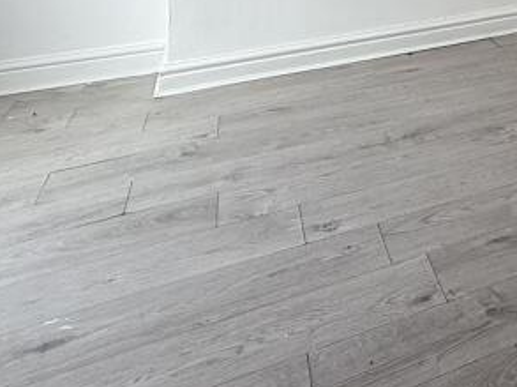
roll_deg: -0.2
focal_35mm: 49
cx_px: 729
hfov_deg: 28.8
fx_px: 731
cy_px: -182
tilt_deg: -0.8
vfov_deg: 23.9
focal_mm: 2.22
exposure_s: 1/100
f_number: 2.2
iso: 80
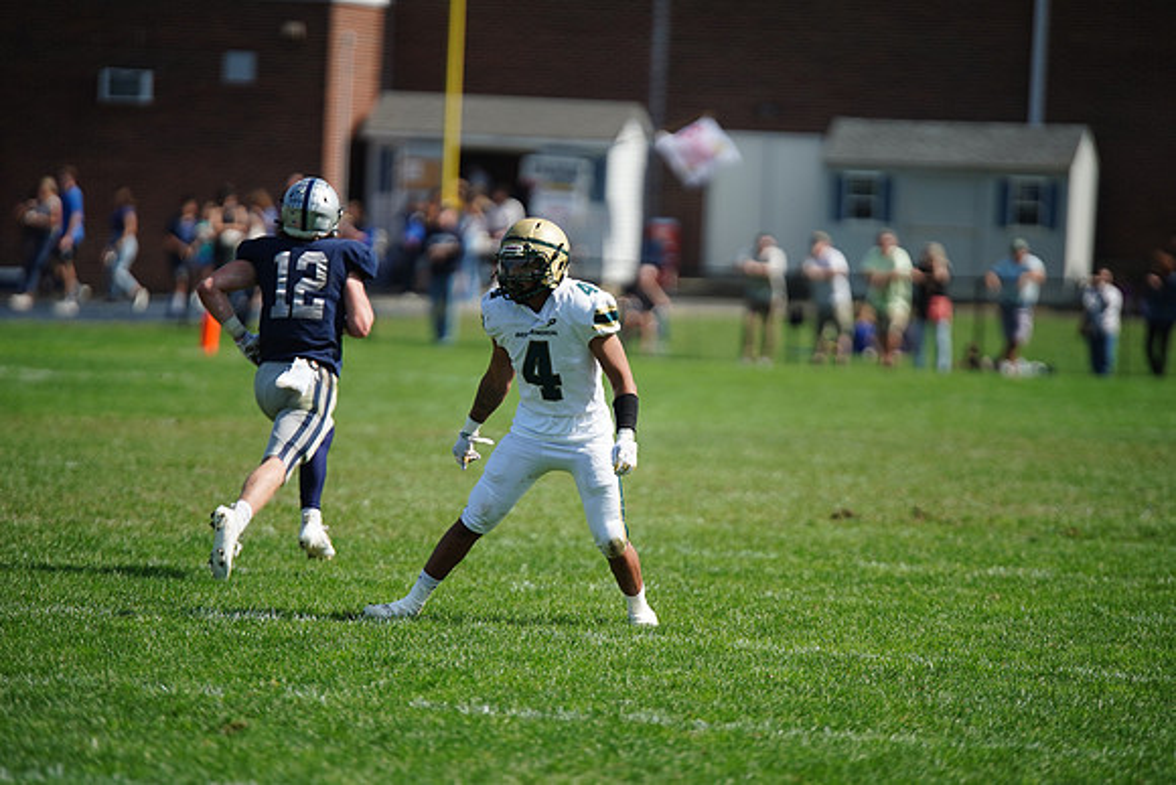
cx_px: 588
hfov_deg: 6.9
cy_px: 392
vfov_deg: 4.6
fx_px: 9802
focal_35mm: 300
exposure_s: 1/5000
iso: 400
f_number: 2.8
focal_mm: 300
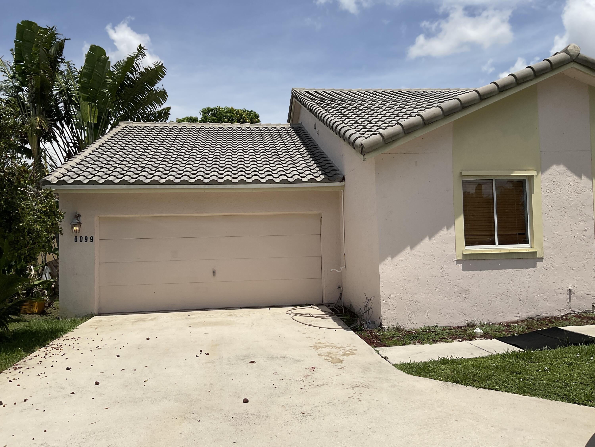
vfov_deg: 48.2
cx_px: 298
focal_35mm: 29
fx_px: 498
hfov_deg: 61.7
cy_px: 224
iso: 20
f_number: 1.8
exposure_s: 1/4785
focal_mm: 3
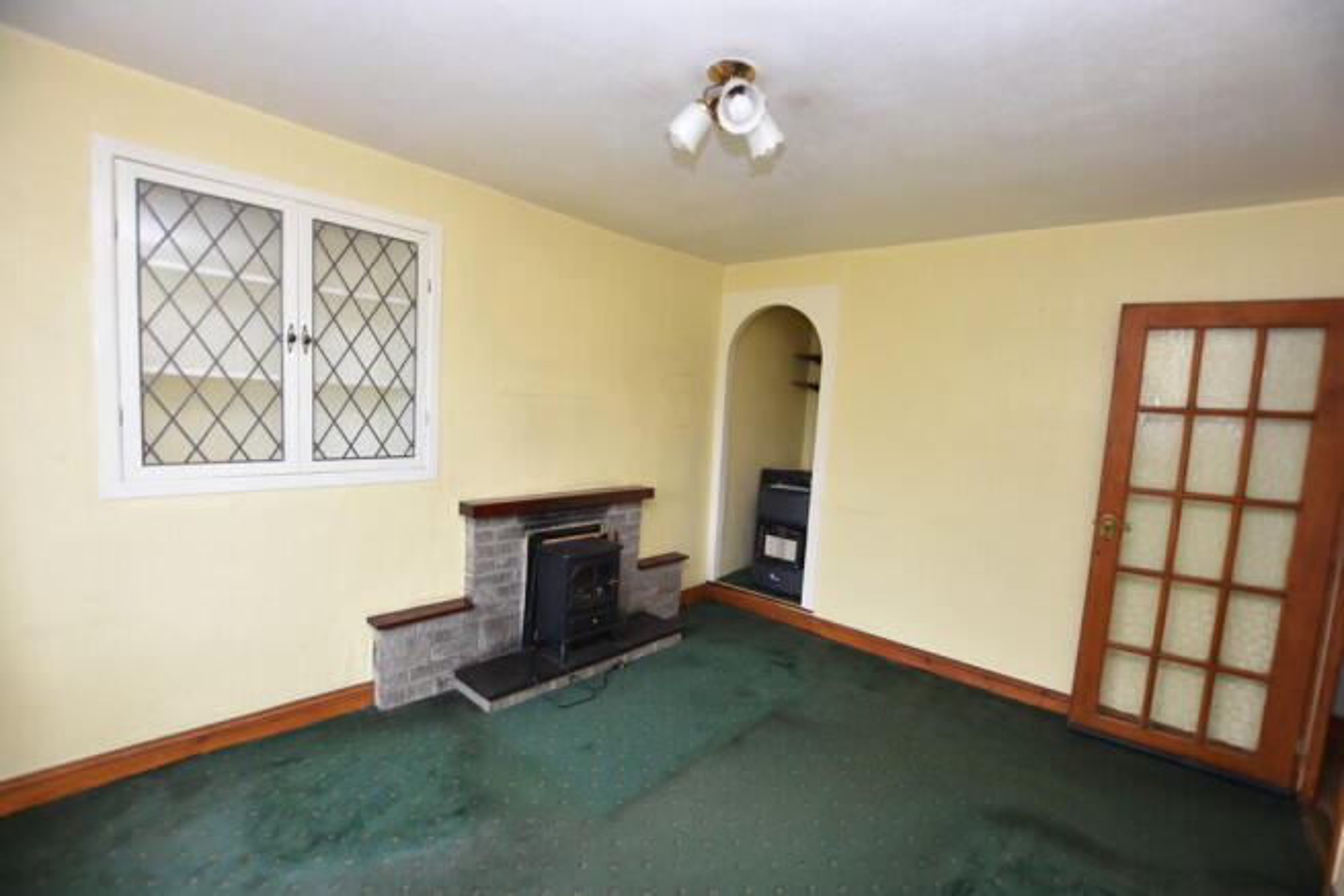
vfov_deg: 77.4
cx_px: 672
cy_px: 448
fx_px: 560
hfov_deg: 100.4
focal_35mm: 15
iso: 320
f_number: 4
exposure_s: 1/60
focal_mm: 10
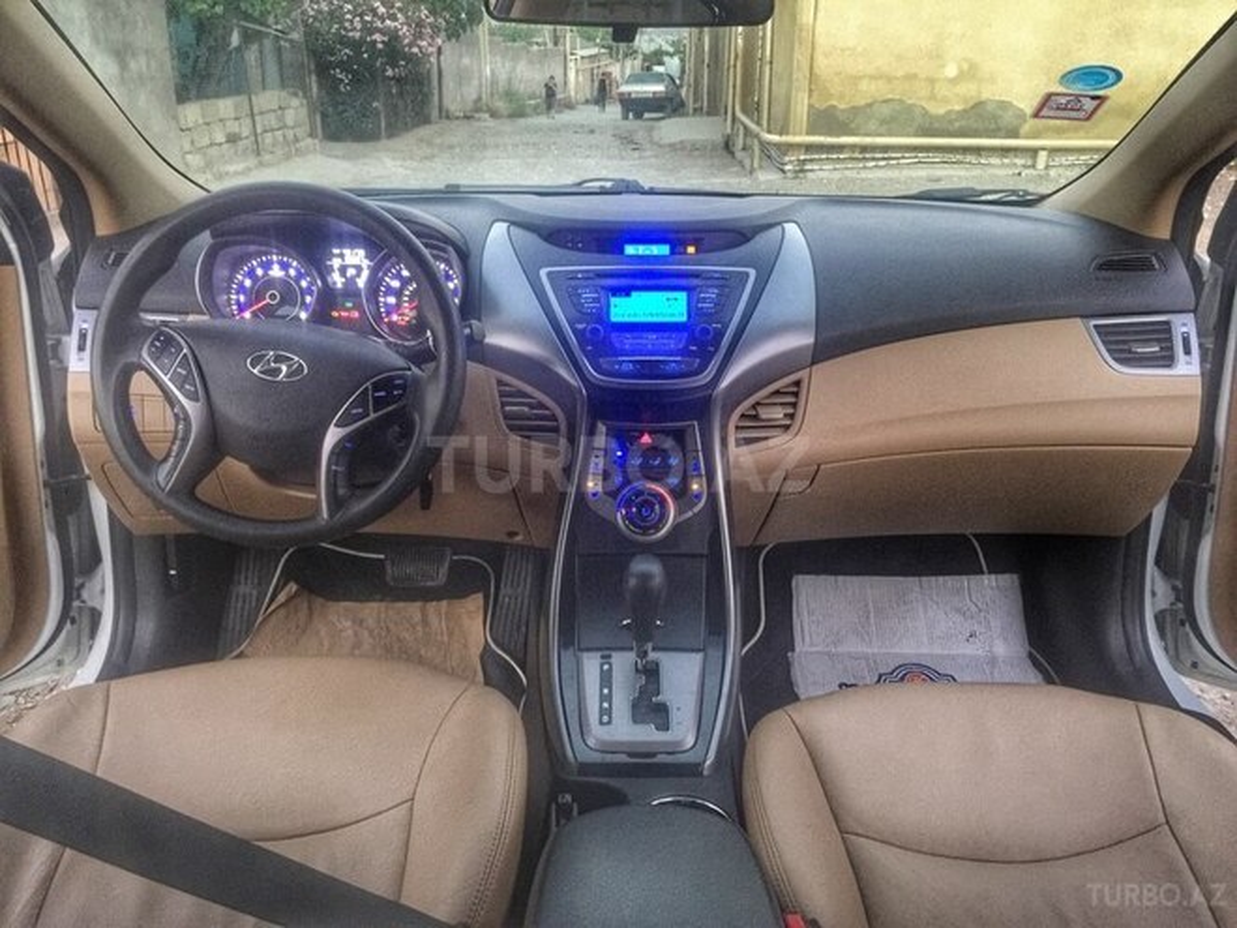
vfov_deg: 48.2
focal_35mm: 29
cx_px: 618
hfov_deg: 61.7
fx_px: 1036
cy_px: 464
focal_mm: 4.15
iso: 160
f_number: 2.2
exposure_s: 1/8
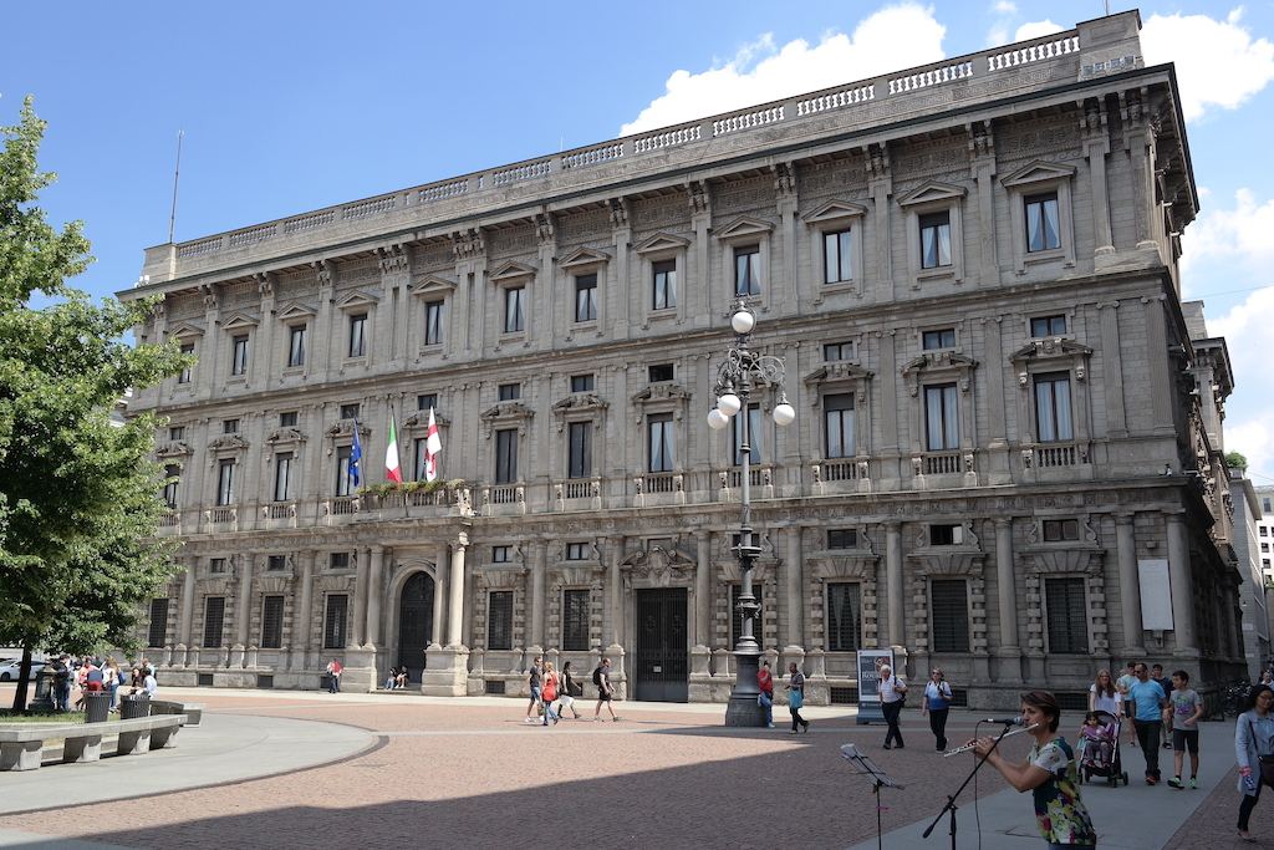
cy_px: 425
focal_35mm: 30
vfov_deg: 43.6
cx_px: 637
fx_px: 1062
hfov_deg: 61.9
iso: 100
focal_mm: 20
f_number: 5.6
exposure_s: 1/250
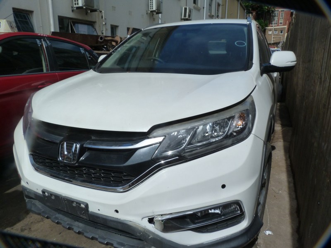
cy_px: 124
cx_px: 166
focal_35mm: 25
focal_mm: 4.5
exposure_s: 1/500
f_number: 5.6
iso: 125
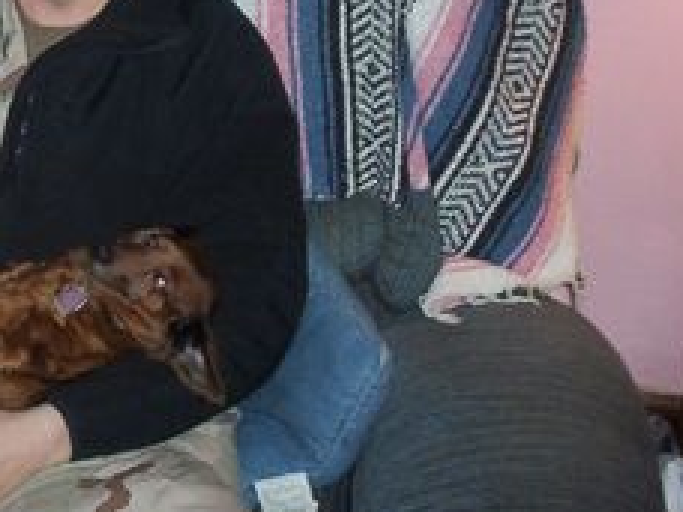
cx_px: 27
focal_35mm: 91
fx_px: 1795
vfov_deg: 16.2
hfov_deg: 20.9
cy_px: 148
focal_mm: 6
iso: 140
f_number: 4.5
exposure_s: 1/30
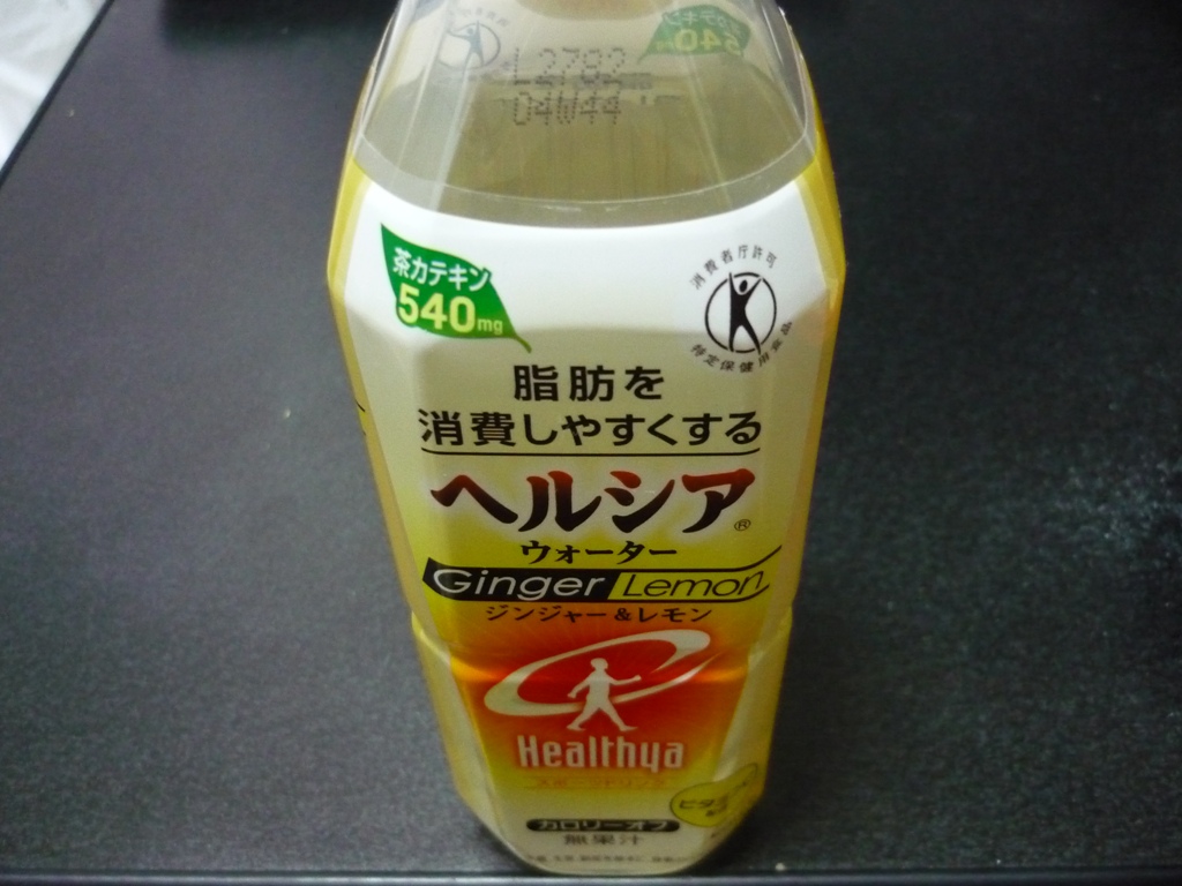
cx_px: 591
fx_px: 1127
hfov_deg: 55.4
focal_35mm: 33
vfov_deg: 42.9
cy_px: 443
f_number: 2.8
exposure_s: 1/20
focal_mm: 5.5
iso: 800
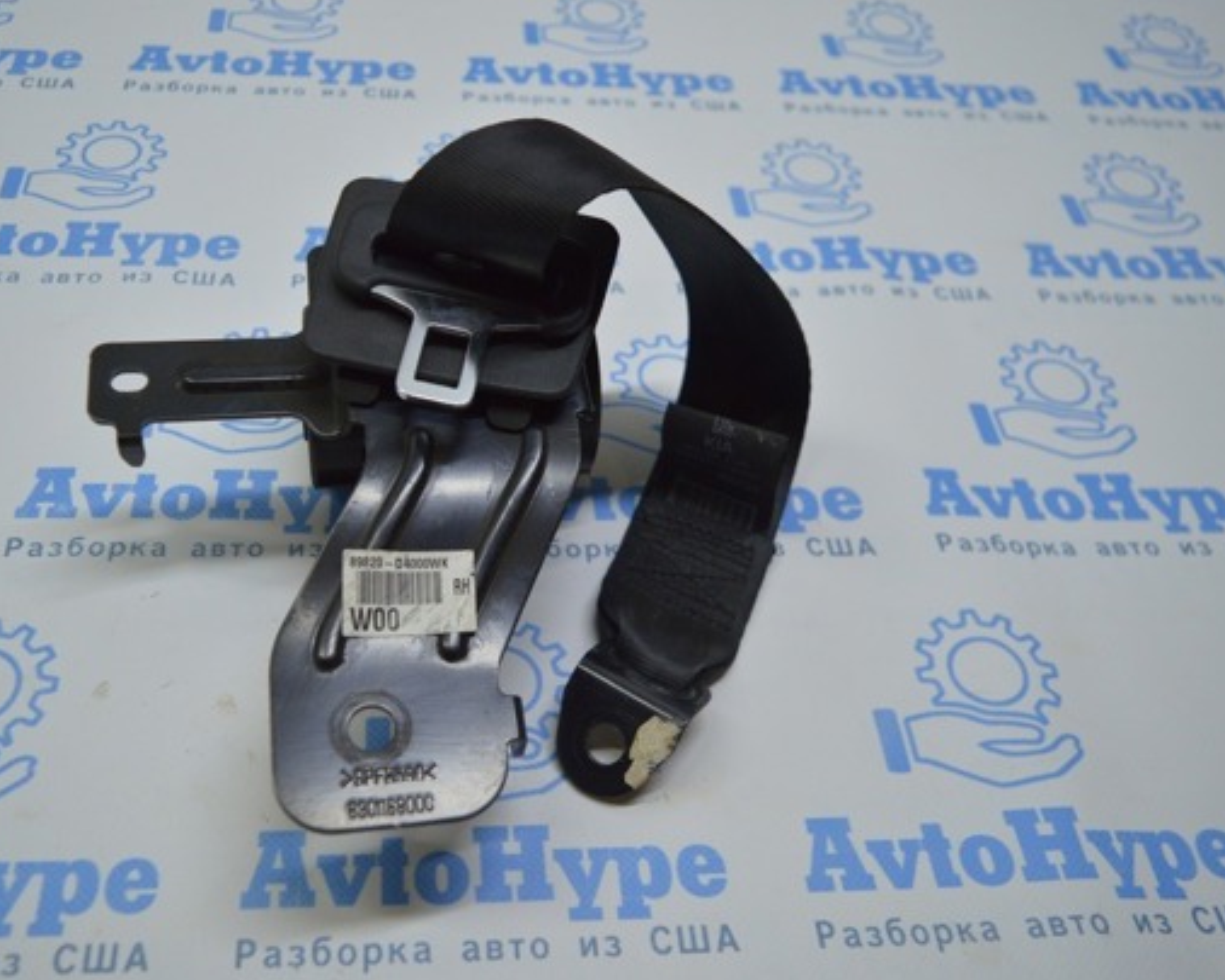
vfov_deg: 45.8
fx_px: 1160
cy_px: 473
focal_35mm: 32
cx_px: 479
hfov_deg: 55.2
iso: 400
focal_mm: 18
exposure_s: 1/160
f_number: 3.5
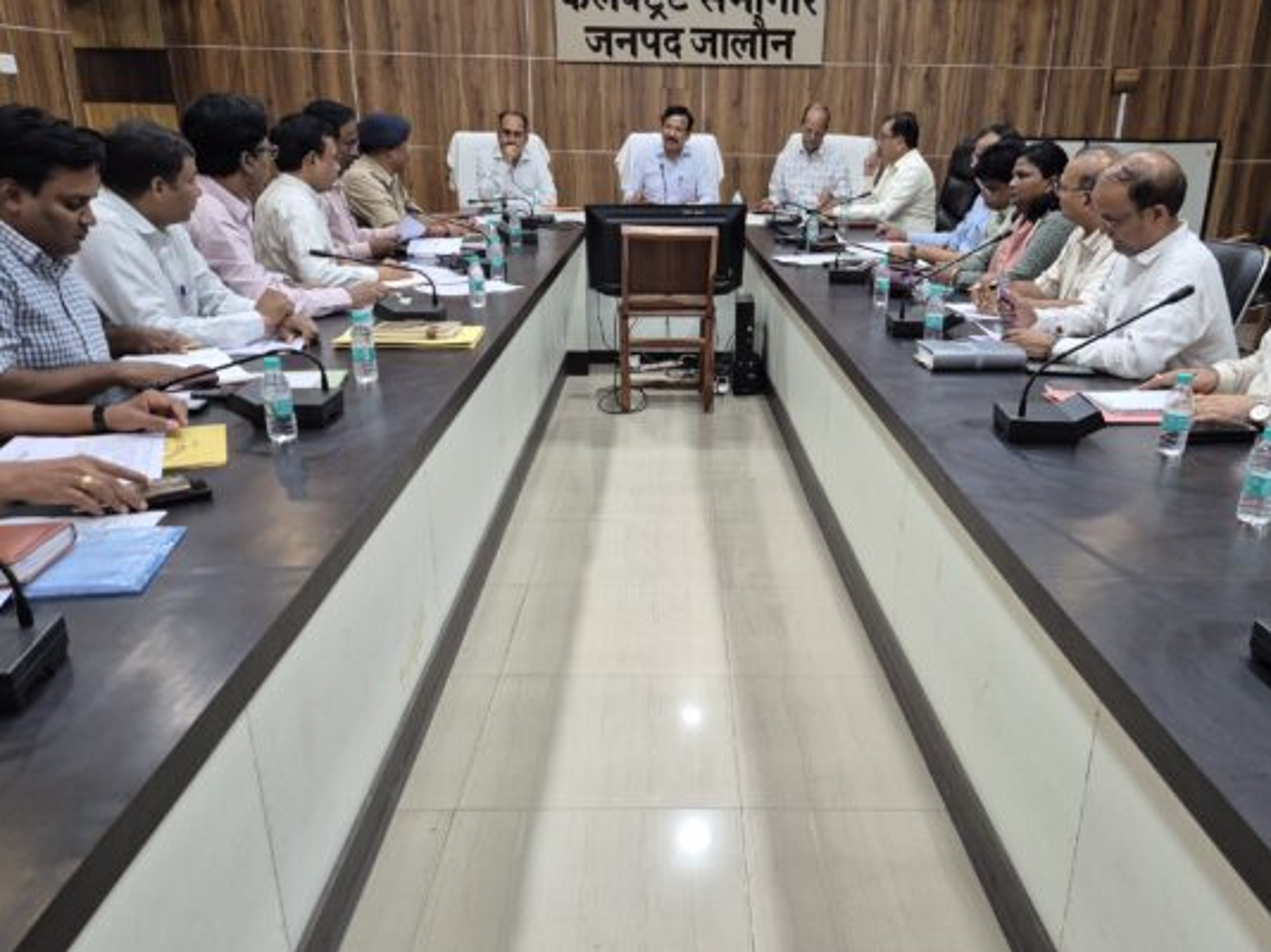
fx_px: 1101
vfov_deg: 46.5
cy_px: 576
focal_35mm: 30
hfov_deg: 59.8
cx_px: 712
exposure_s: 1/100
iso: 250
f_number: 1.8
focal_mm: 5.4
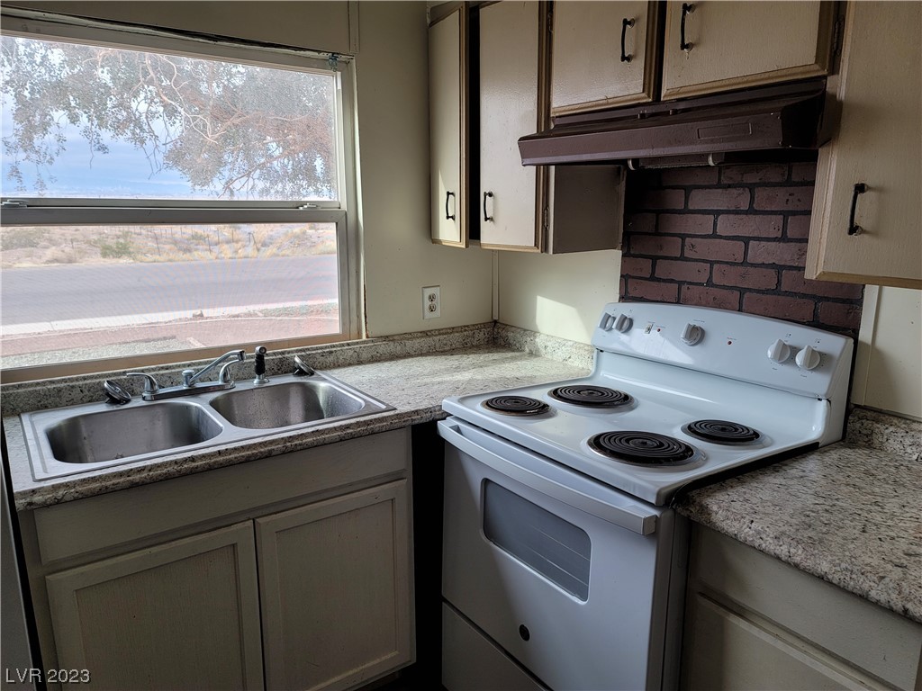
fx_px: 666
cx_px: 461
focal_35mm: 25
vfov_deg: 54.9
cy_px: 346
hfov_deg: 69.4
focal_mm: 7
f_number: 1.8
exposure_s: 1/120
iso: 32
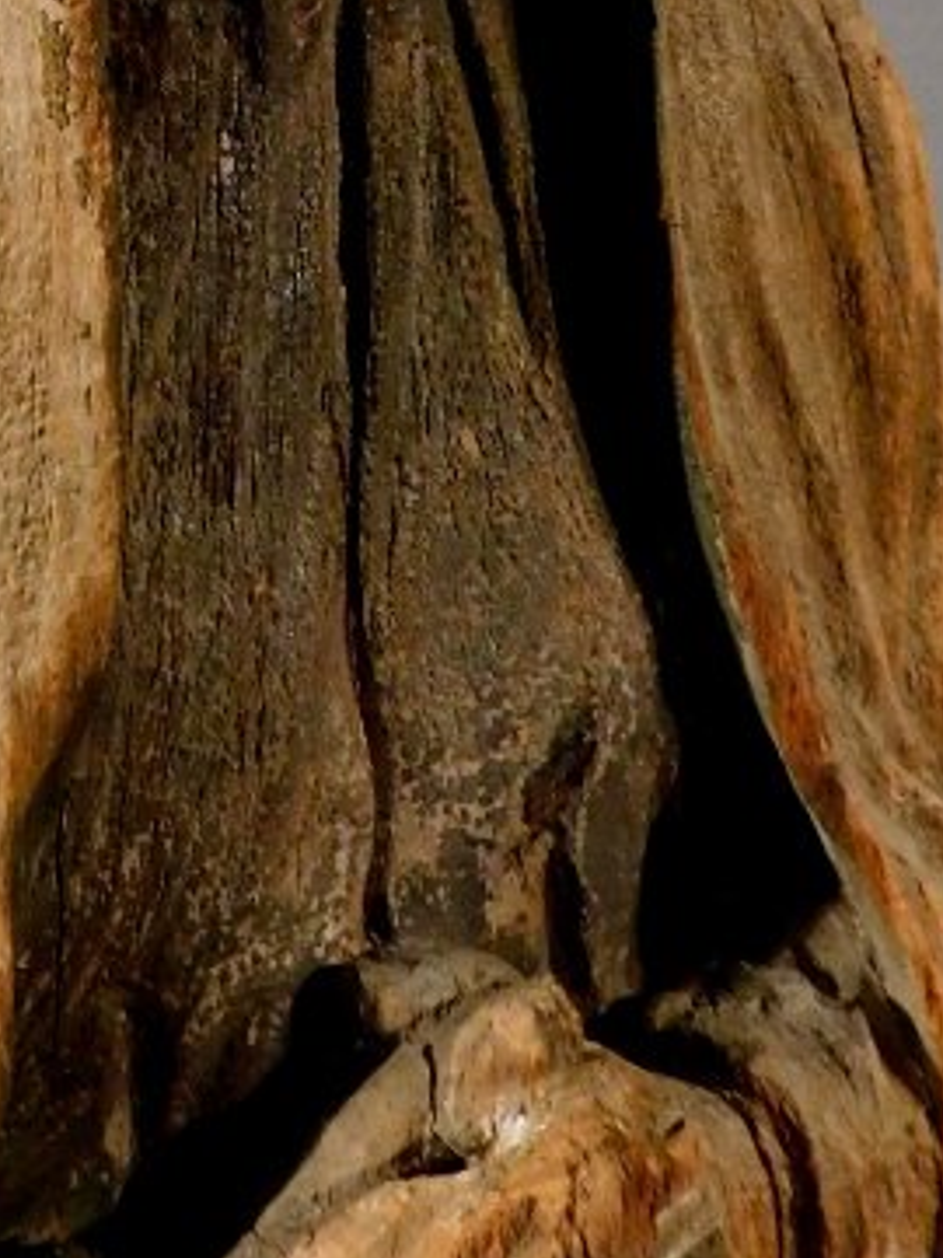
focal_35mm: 80
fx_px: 2906
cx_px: 244
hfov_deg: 18.3
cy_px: 66
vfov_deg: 23.6
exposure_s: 1/30
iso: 400
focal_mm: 4.3
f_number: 3.3
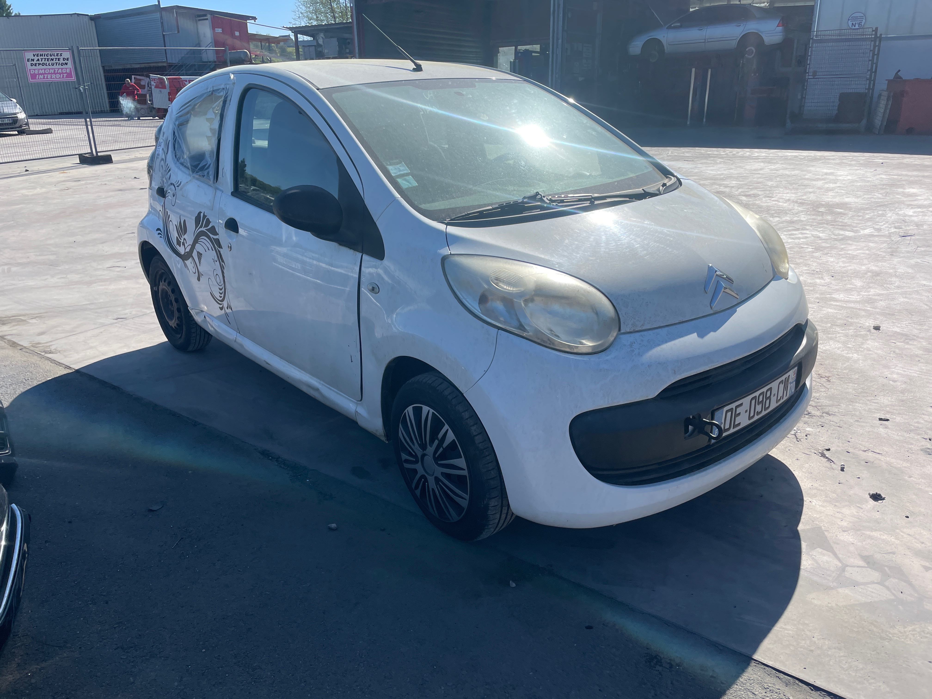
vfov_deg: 53.1
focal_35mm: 26
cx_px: 466
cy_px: 350
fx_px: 700
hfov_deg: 67.3
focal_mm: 4.2
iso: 32
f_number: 1.6
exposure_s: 1/4132
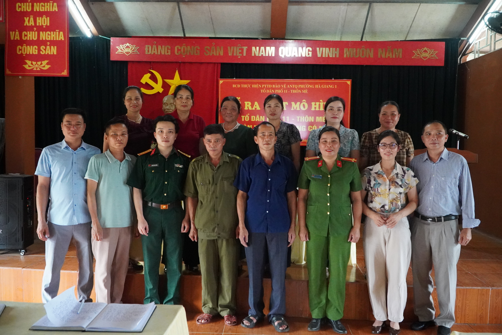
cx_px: 251
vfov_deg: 43.6
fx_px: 418
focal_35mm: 30
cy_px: 168
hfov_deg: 61.9
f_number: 4
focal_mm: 20
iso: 8000
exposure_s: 1/320
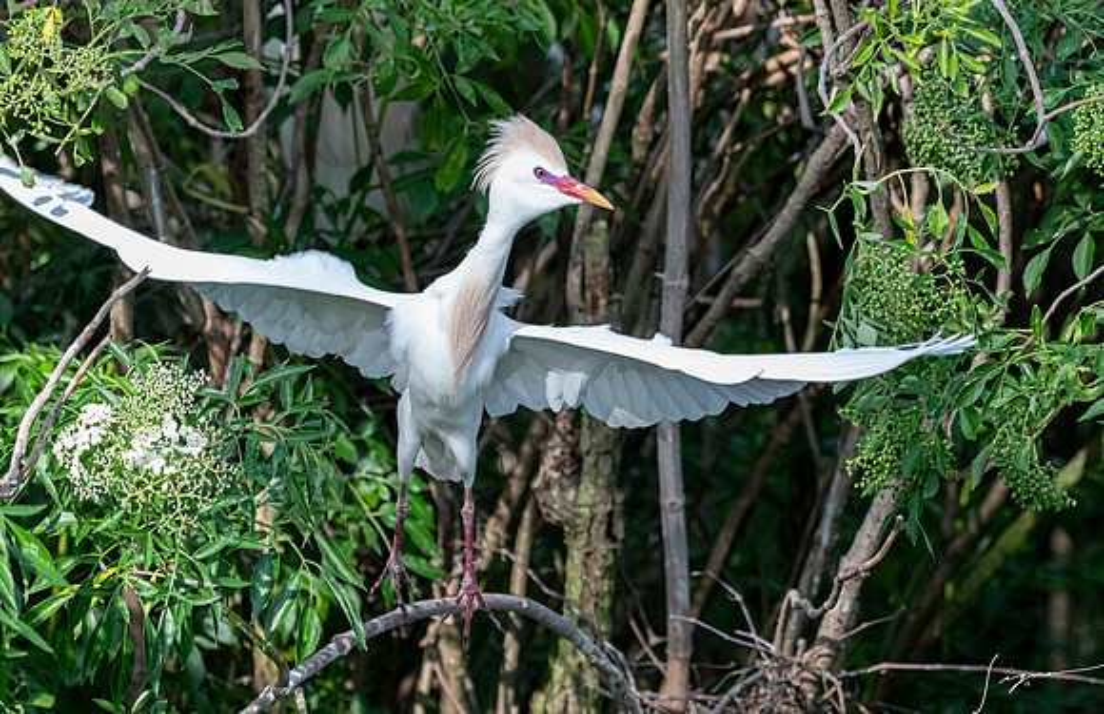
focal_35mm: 429
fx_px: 13034
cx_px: 902
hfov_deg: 4.8
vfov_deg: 3.1
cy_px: 319
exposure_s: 1/2000
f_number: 5.6
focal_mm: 260
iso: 2000
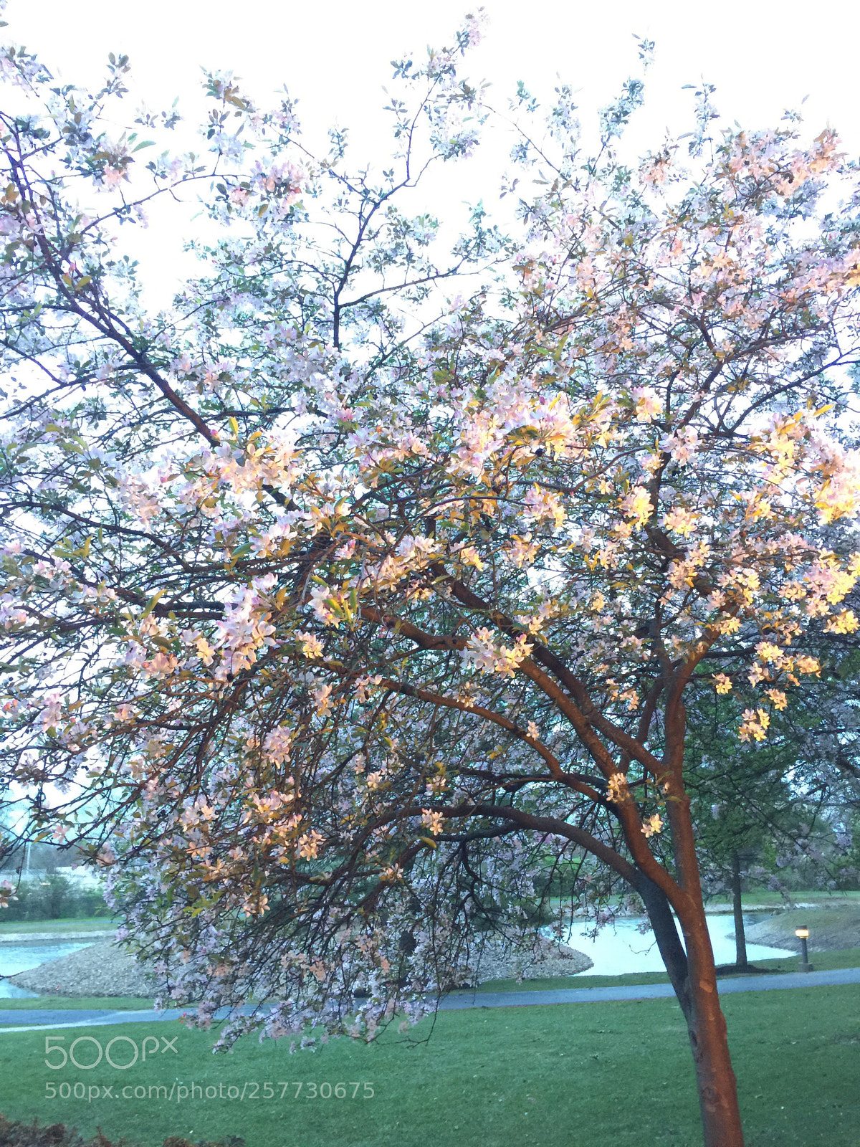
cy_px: 574
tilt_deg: +17.4
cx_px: 430
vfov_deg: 61.7
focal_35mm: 29
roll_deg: +0.3
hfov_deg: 48.2
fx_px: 961
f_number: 2.2
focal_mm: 4.15
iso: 80
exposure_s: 1/4
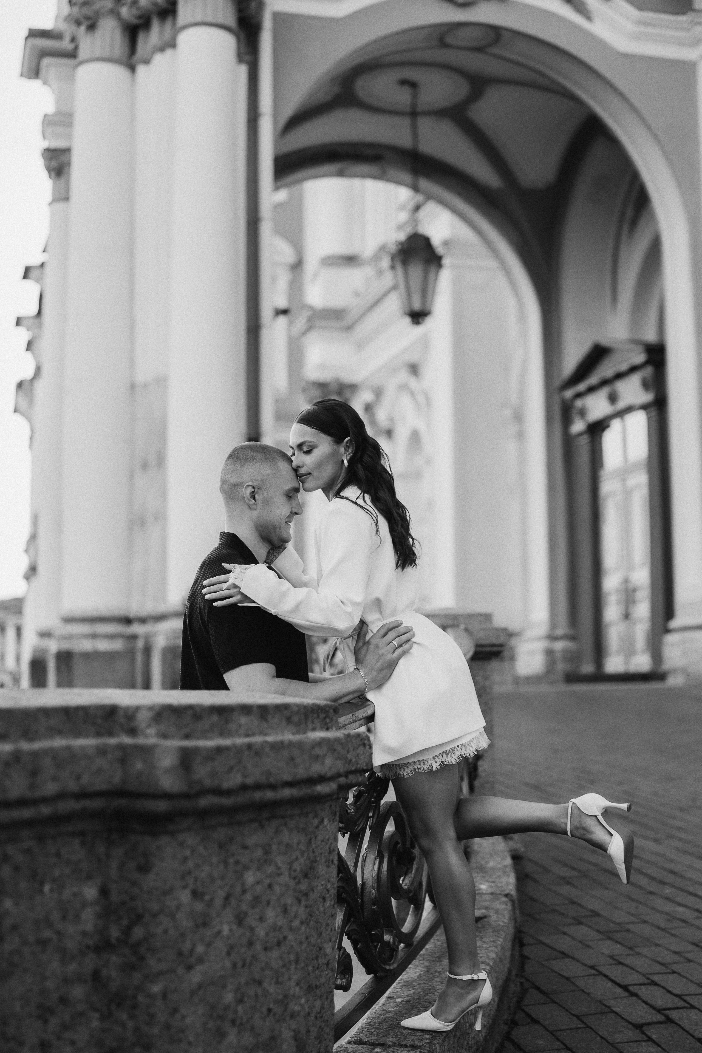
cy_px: 526
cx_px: 351
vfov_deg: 38.2
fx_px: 1521
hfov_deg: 26.0
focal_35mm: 52
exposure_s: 1/250
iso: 100
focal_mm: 35
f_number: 1.2
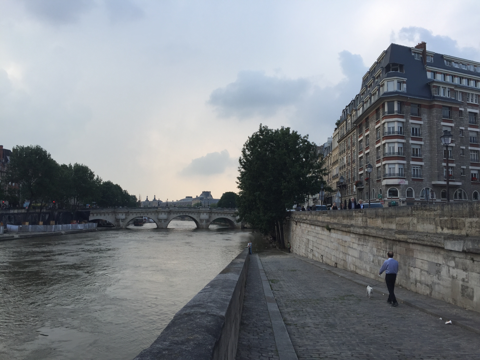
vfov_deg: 48.2
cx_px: 240
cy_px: 180
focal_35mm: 29
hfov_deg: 61.7
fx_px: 402
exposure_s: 1/494
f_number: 2.2
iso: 32
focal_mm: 4.15
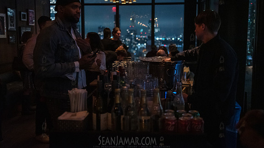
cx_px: 133
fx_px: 259
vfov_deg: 31.9
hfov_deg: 54.0
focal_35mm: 37
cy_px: 63
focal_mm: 35
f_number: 2.2
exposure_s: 1/160
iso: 8000
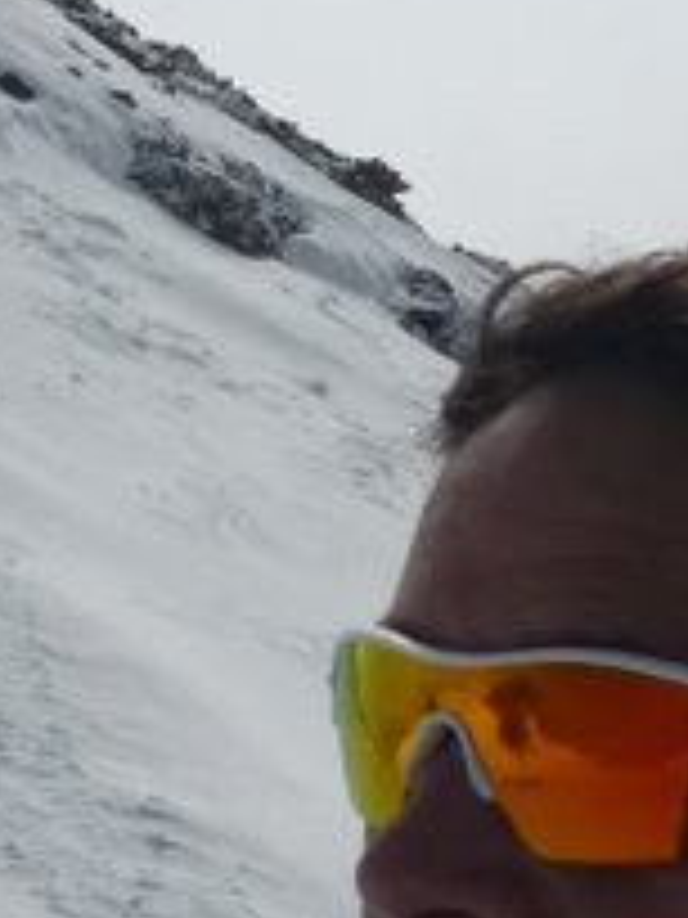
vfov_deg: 17.8
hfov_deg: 13.2
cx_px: -45
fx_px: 2915
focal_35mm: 110
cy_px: 652
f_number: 10
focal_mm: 4.9
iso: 80
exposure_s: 1/500
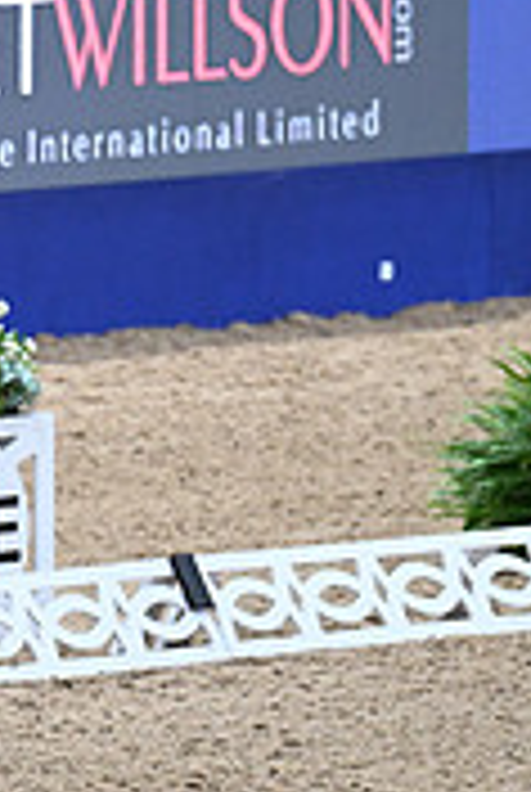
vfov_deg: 2.1
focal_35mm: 987
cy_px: 268
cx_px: -752
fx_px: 21750
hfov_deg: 1.4
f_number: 4
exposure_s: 1/800
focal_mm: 300
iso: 5000
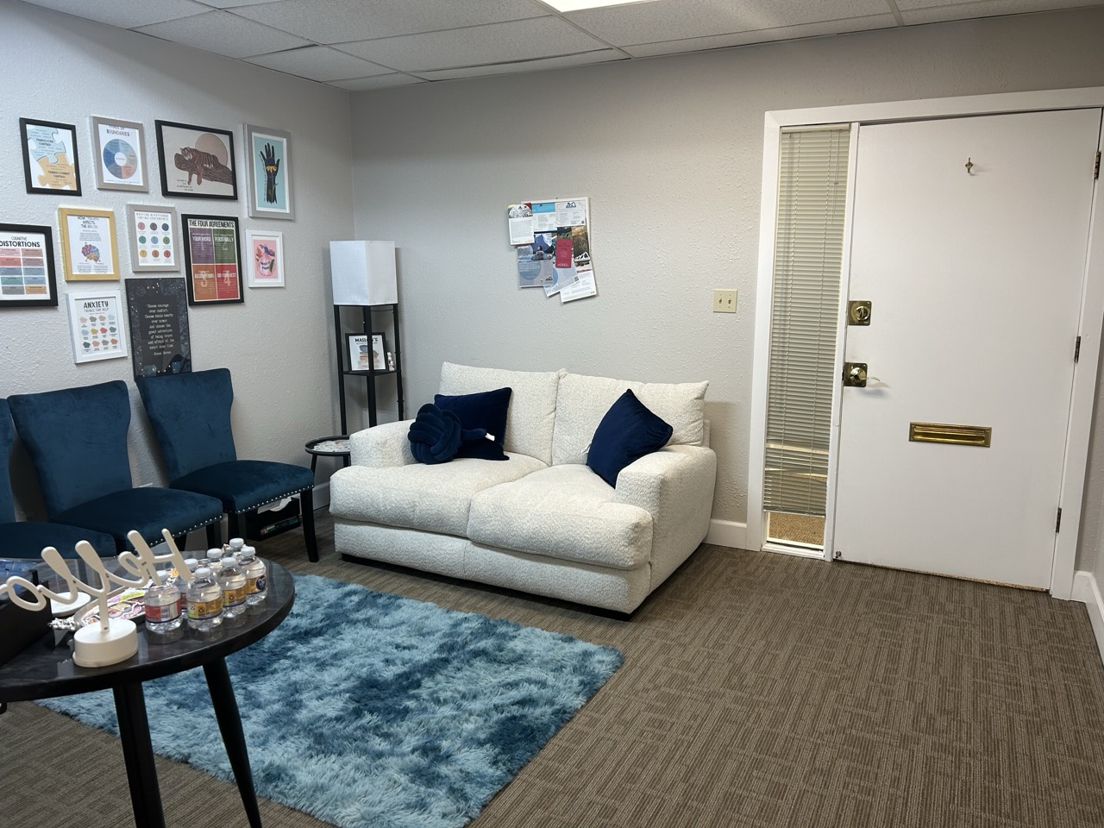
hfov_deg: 67.3
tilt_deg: -10.9
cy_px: 414
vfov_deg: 53.1
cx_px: 552
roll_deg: +0.4
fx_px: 829
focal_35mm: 26
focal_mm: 5.7
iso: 100
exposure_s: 1/60
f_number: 1.5
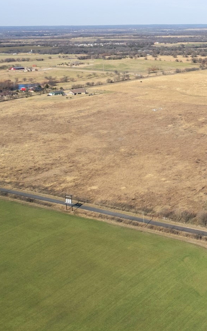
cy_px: 112
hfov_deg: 21.2
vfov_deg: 40.6
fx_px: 442
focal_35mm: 49
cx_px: 330
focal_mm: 8.4
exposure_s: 1/2000
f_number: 2.8
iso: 100
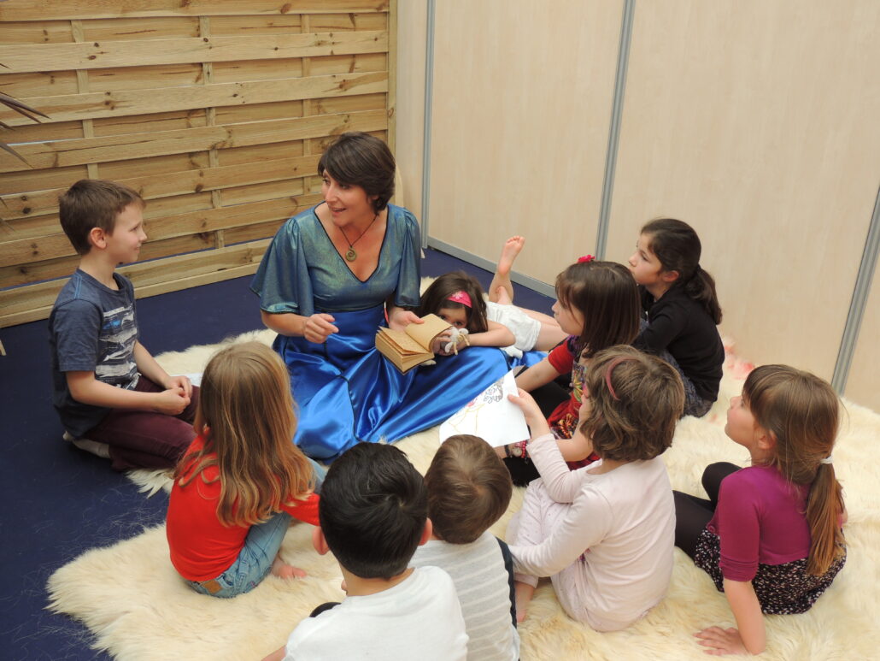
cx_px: 440
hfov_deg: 52.6
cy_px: 330
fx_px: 890
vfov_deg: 40.7
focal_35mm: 35
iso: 100
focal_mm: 6.2
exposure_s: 1/100
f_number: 3.3
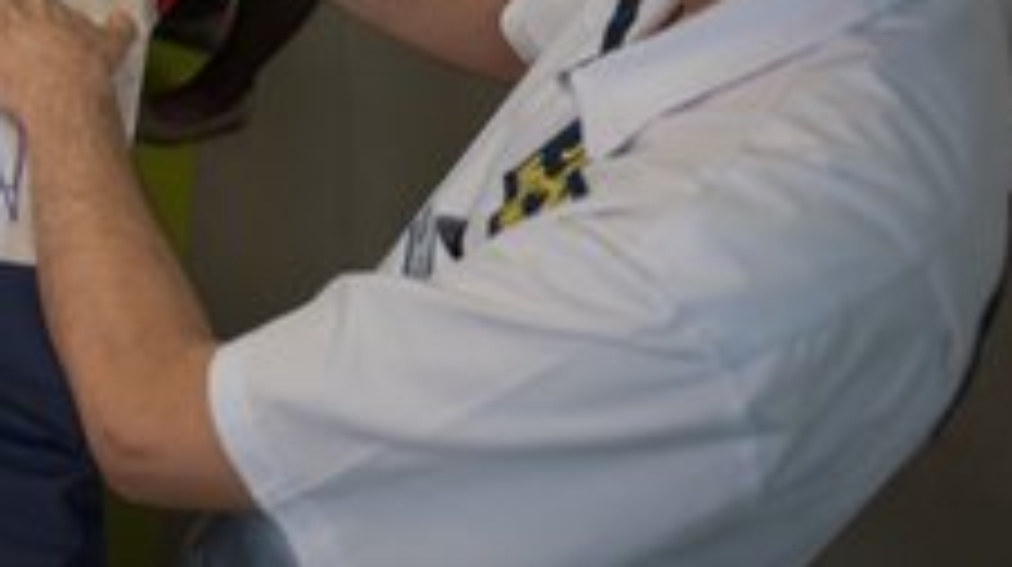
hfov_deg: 35.5
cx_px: 144
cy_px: -7
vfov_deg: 20.7
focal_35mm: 56
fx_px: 1501
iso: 200
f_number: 2.8
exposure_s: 1/100
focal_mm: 30
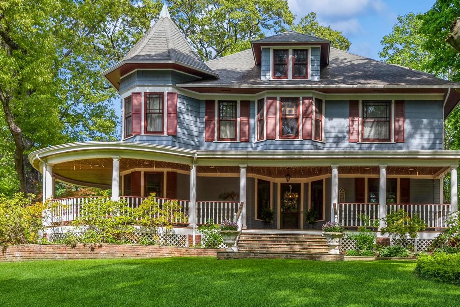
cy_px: 176
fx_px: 550
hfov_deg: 45.1
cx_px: 281
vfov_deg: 31.2
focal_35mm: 43
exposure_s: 1/125
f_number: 9
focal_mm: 27
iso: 200
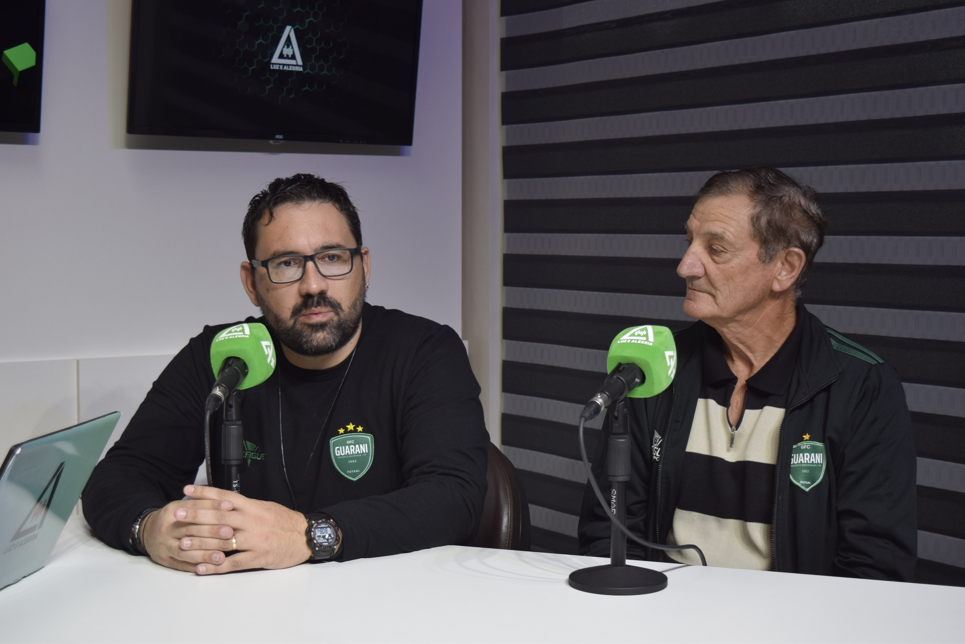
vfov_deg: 25.1
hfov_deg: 36.9
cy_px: 322
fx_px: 1448
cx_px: 482
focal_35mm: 54
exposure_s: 1/125
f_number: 5.6
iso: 400
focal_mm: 36
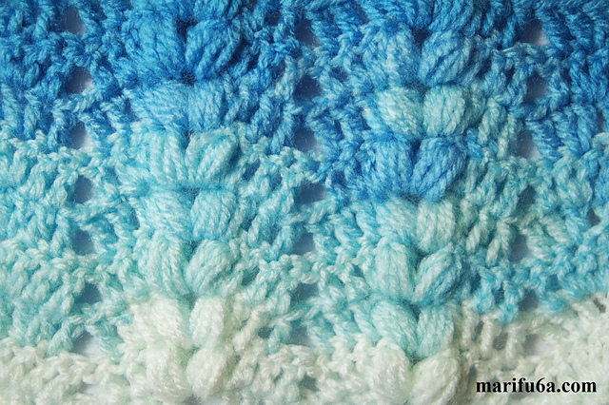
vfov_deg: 17.7
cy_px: 202
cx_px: 304
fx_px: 1302
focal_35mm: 77
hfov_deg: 26.3
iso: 400
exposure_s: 1/80
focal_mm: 50
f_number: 5.6
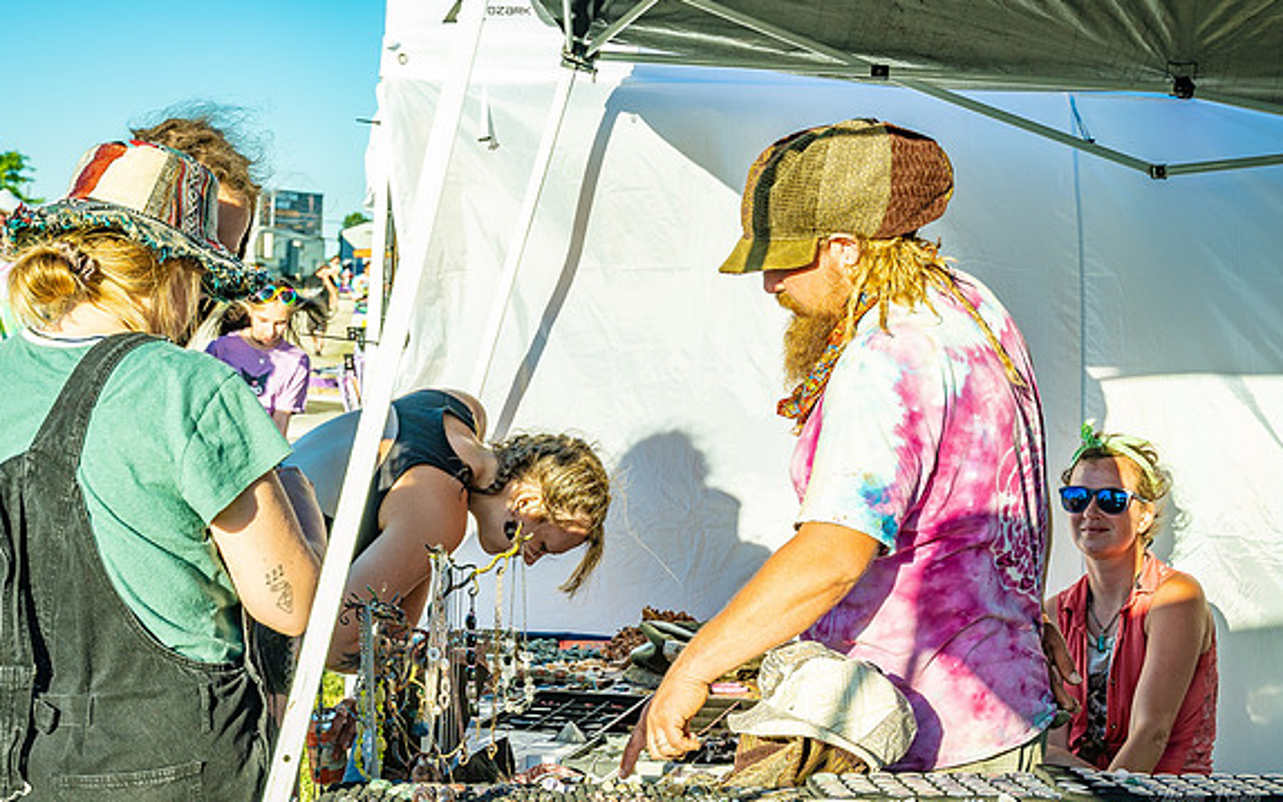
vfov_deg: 19.7
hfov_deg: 31.1
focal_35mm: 66
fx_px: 2308
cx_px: 640
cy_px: 409
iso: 125
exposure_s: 1/250
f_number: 6.3
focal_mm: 43
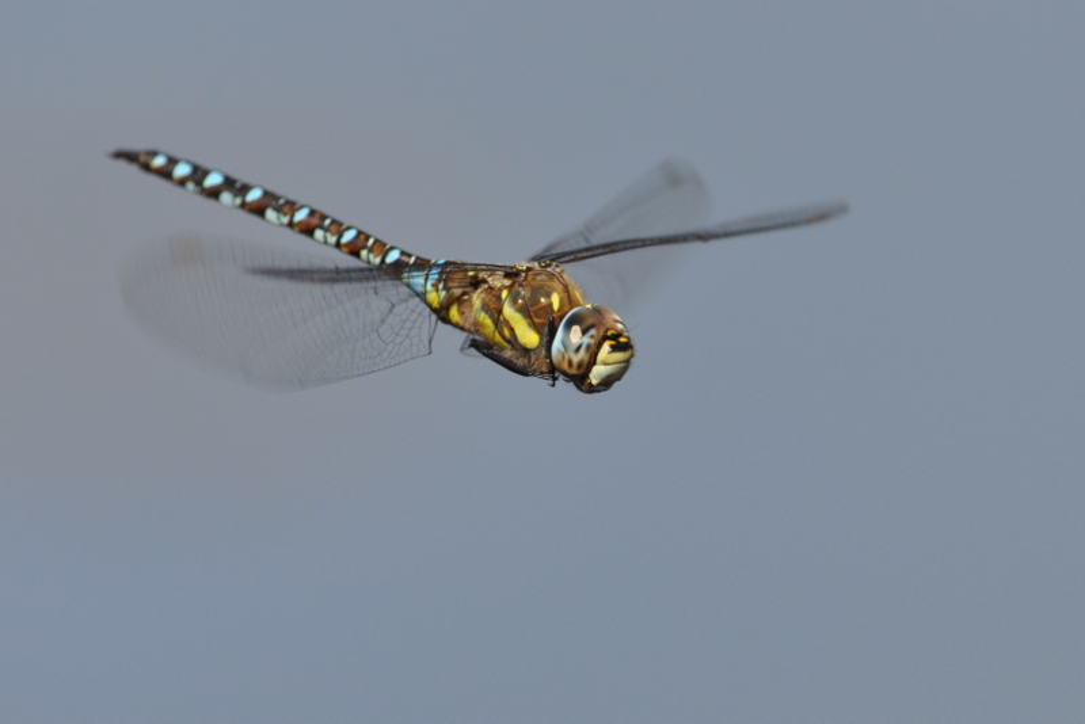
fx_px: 18993
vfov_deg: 2.2
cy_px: 362
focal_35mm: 630
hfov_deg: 3.3
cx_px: 542
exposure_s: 1/1000
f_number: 8
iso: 400
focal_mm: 420
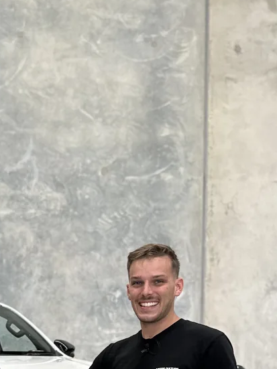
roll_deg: -0.2
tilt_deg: -6.9
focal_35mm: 61
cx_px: 42
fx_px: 651
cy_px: 422
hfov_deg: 23.5
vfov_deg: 28.3
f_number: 1.78
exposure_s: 1/100
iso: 125
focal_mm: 6.86
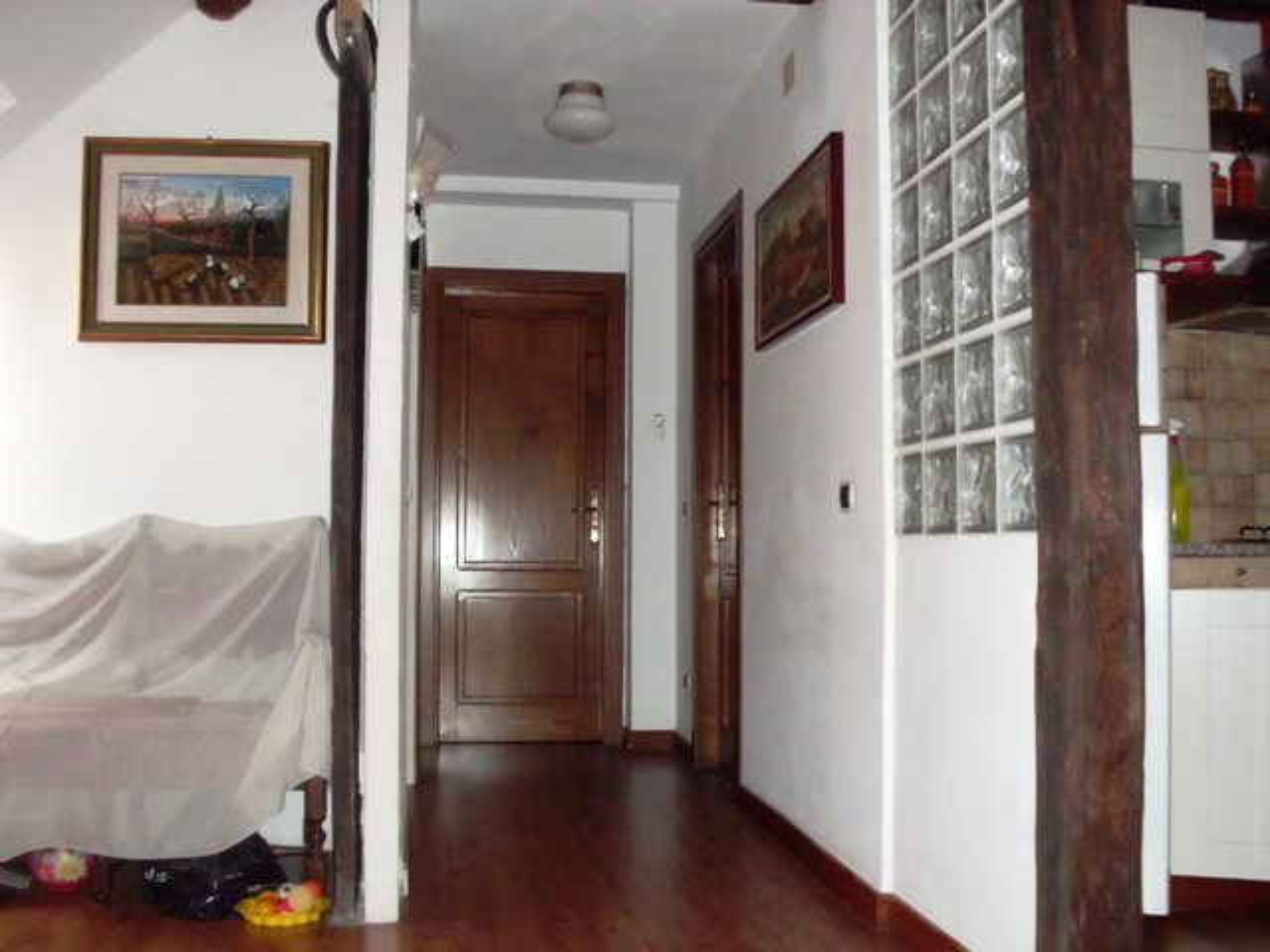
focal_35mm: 36
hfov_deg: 51.4
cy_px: 476
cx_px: 635
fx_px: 1321
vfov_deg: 39.7
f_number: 2.9
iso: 400
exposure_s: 1/60
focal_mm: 6.3
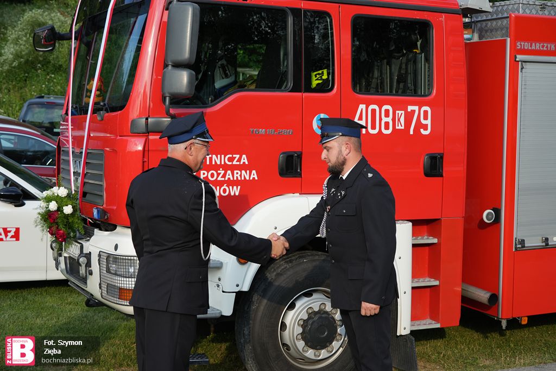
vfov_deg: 25.5
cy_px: 186
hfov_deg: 37.5
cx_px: 278
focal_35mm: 53
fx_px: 819
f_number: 5.6
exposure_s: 1/640
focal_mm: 53
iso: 400
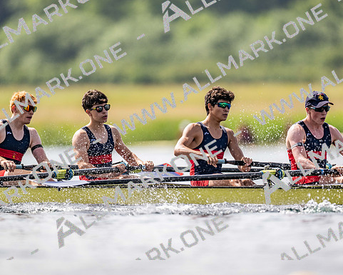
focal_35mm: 679
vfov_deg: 2.3
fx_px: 6894
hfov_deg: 2.8
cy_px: 138
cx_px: 201
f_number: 4
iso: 180
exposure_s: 1/2500
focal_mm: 600
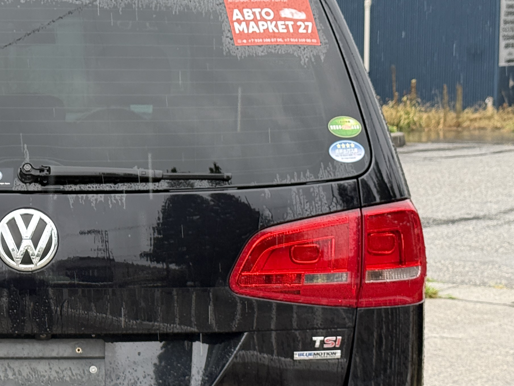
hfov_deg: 18.0
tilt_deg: -7.5
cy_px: 259
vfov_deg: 13.8
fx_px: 1589
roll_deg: +1.2
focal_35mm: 107
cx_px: 23
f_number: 1.78
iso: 80
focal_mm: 6.76
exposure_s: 1/260
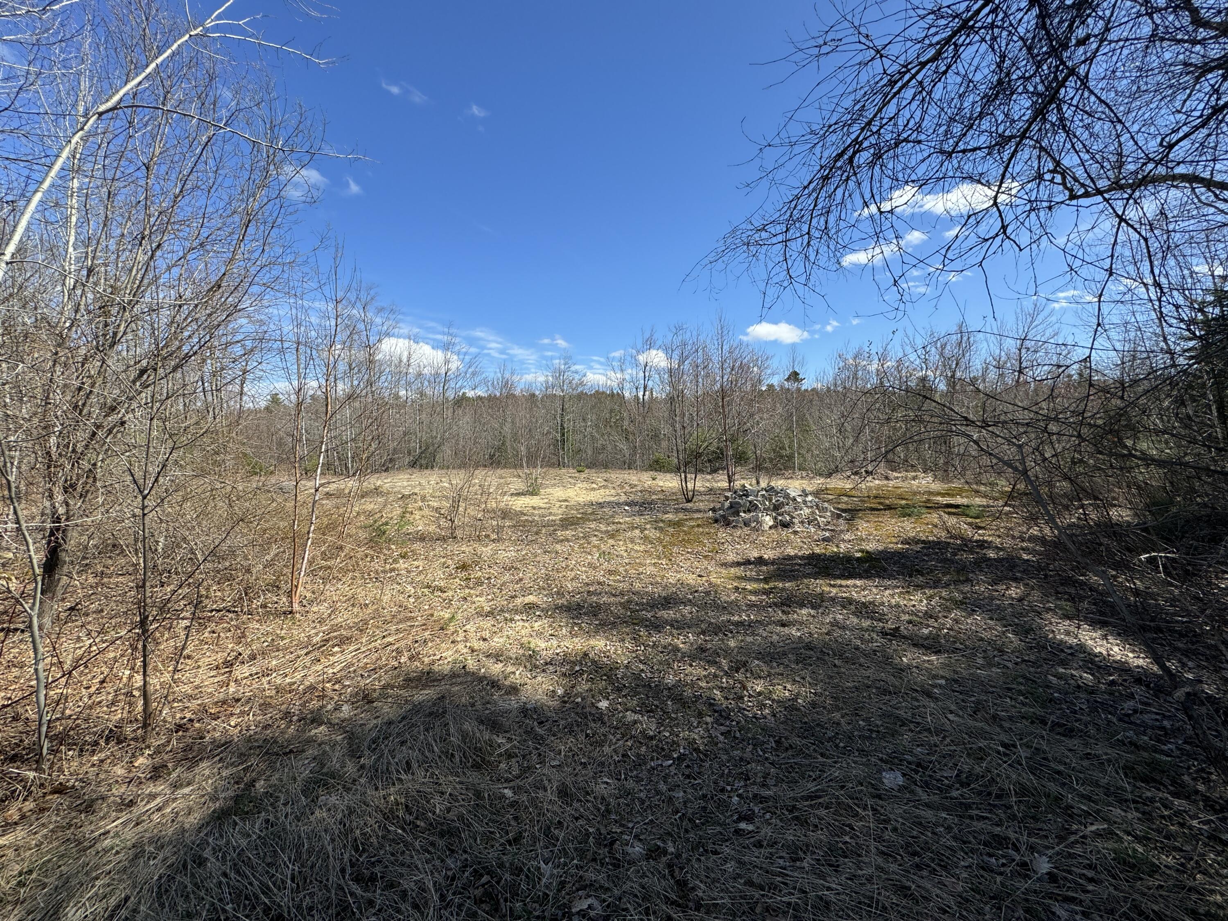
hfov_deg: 102.1
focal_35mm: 14
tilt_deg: -3.1
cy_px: 460
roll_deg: +0.4
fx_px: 497
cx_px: 614
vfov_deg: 85.7
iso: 50
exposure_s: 1/1477
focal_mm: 2.22
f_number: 2.2
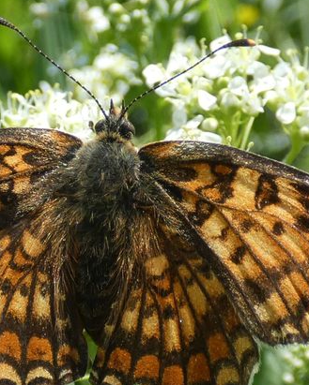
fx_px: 880
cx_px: 114
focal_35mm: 77
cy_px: 218
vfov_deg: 24.7
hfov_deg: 19.9
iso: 80
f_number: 3.5
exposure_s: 1/400
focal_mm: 6.8
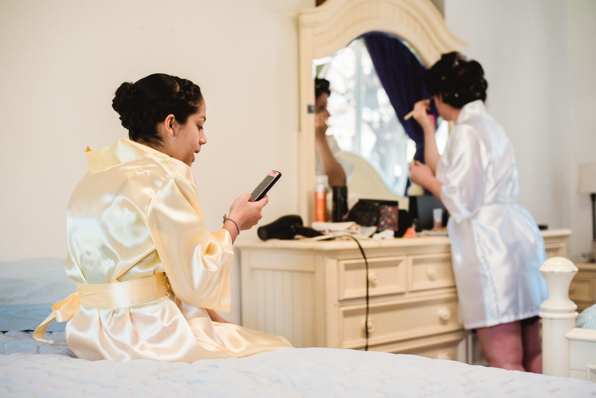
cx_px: 298
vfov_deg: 27.0
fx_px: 828
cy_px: 199
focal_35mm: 50
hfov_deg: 39.6
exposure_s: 1/250
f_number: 2.2
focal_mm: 50
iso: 400
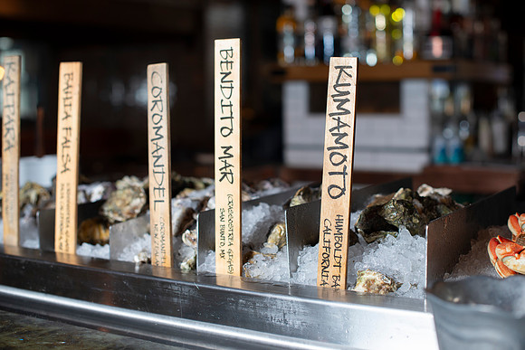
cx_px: 262
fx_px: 729
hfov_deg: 39.6
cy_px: 175
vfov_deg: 27.0
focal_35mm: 50
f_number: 3.2
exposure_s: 1/100
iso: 200
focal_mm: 50
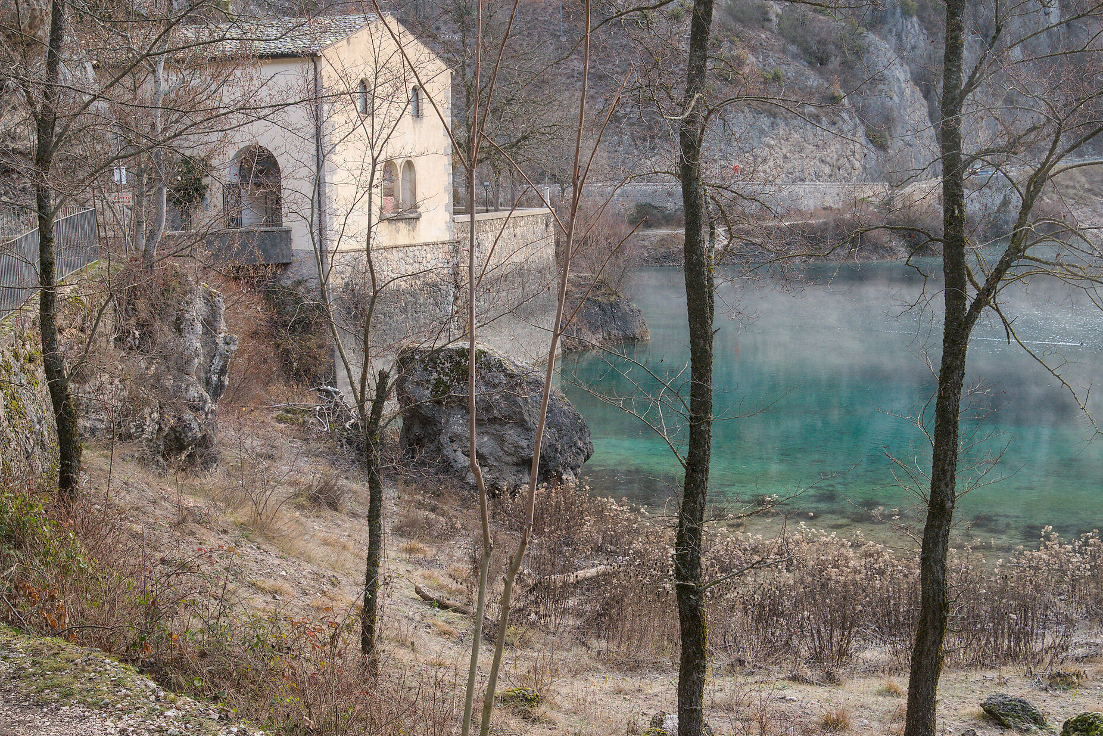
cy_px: 385
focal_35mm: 57
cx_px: 600
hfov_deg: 35.0
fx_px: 1746
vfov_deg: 23.8
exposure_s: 1/60
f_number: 13
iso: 1600
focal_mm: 44
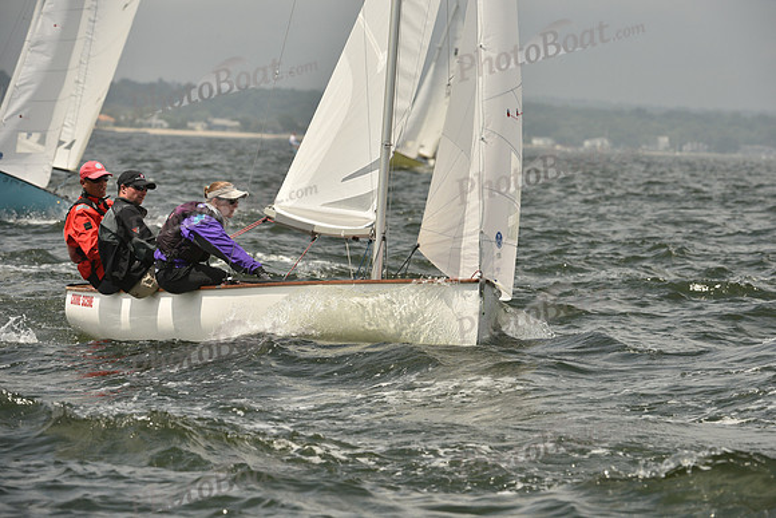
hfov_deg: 7.6
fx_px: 5821
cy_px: 259
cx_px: 388
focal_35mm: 270
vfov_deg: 5.1
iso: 320
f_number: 8
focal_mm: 270
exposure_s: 1/1250
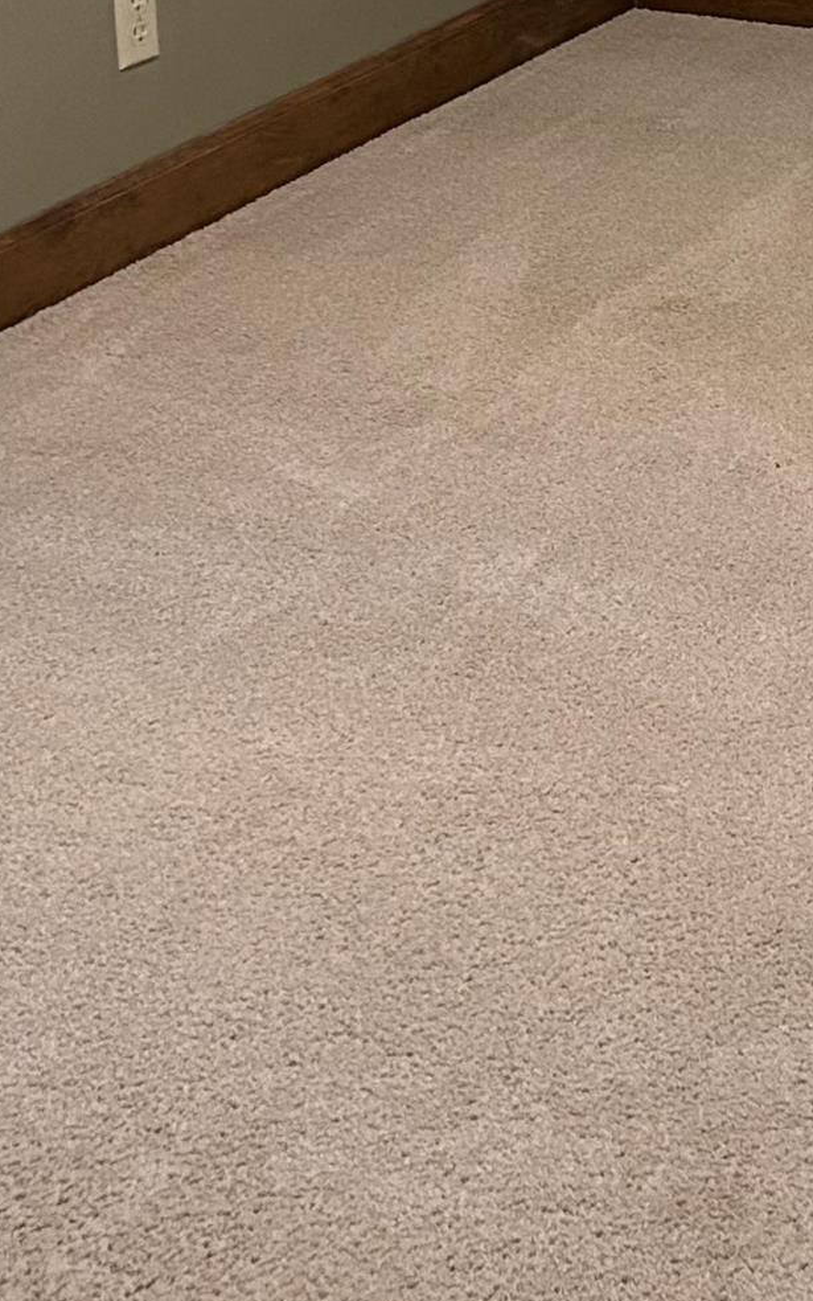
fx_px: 3049
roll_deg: +1.6
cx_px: 1133
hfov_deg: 14.4
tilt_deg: -13.1
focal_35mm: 86
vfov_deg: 22.5
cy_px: -181
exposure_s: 1/40
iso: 500
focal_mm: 5.7
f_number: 1.5
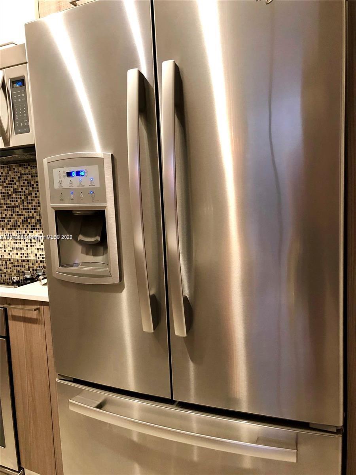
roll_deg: +2.2
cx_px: 178
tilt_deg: -5.3
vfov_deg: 63.4
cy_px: 238
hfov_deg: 49.7
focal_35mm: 28
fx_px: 384
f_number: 1.8
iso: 100
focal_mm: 4
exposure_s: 1/12
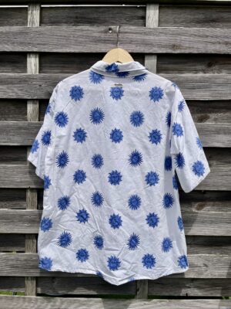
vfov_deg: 67.3
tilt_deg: -2.4
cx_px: 116
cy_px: 154
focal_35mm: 26
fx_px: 231
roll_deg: -1.3
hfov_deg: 53.1
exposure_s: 1/6494
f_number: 1.6
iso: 50
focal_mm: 5.1
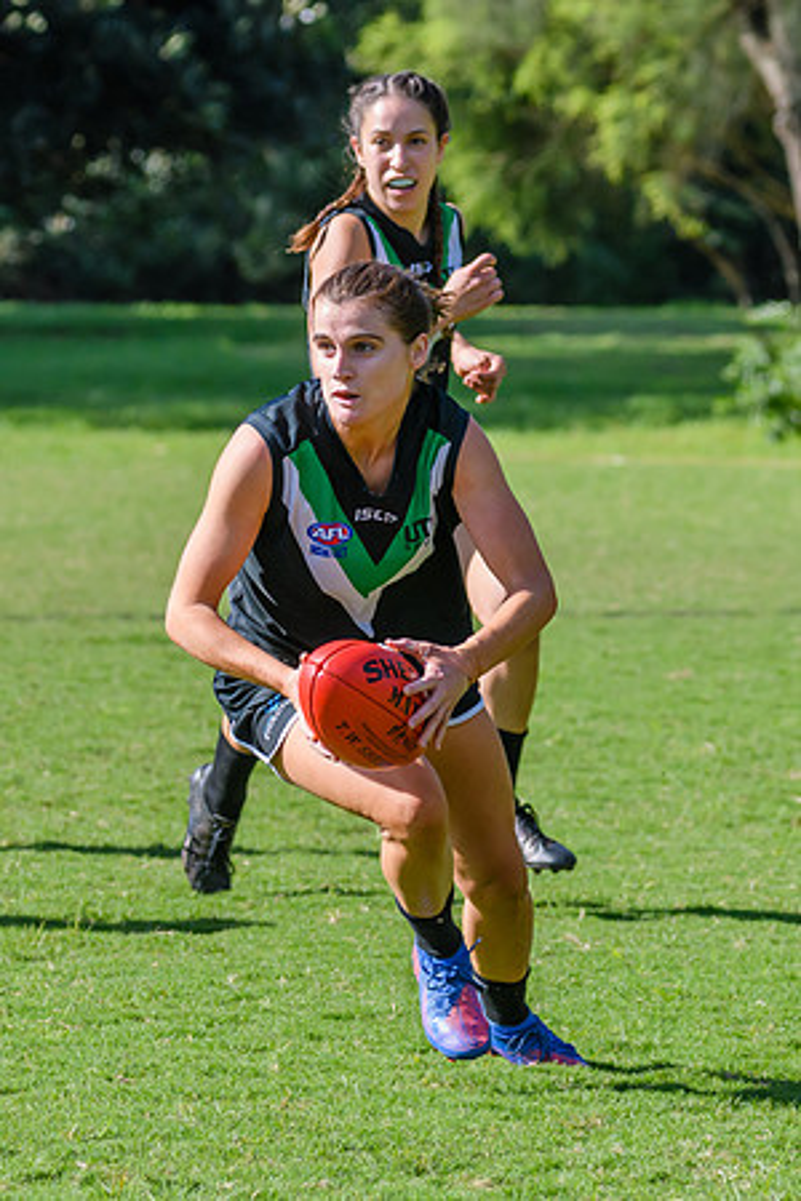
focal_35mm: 351
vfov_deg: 5.9
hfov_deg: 3.9
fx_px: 11727
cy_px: 661
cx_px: 405
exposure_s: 1/1250
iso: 800
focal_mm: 170
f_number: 7.1
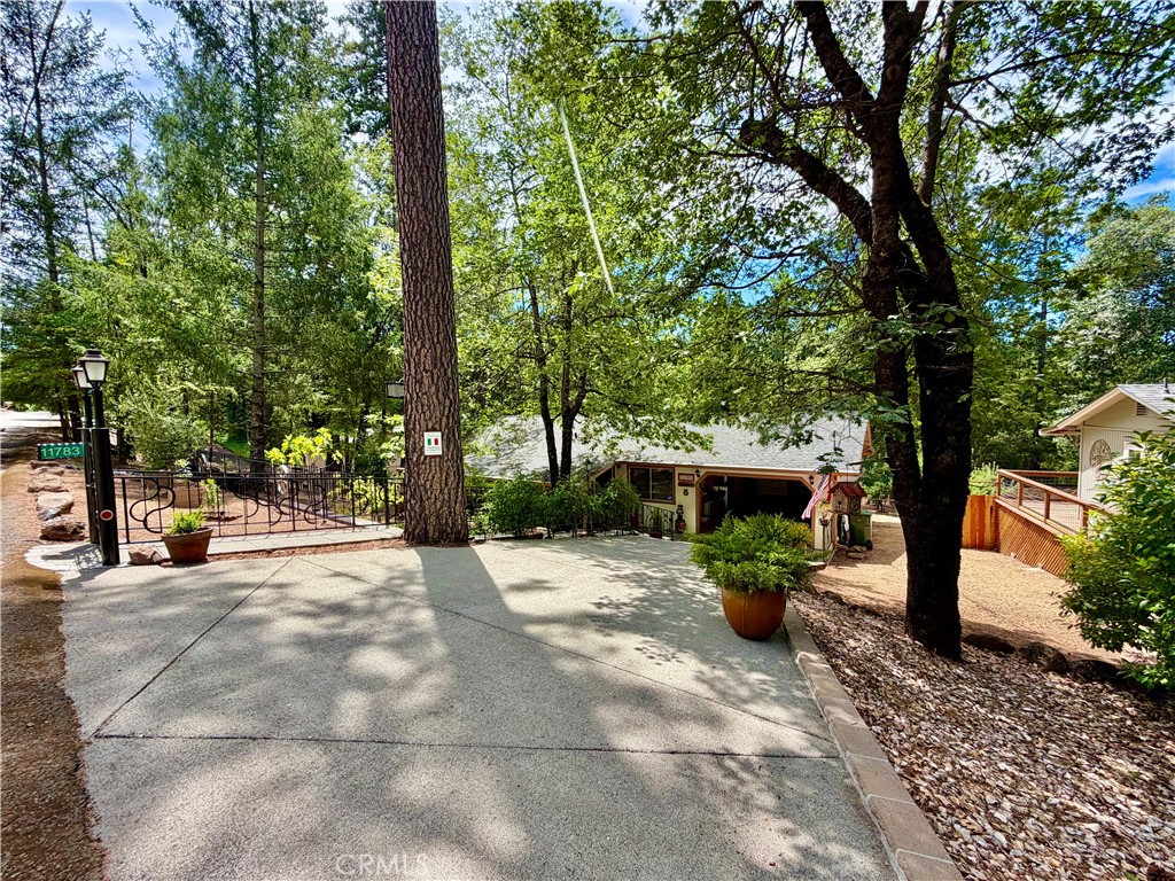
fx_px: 475
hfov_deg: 102.1
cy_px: 440
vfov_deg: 85.7
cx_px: 588
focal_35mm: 14
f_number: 2.2
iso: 40
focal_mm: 2.22
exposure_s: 1/502
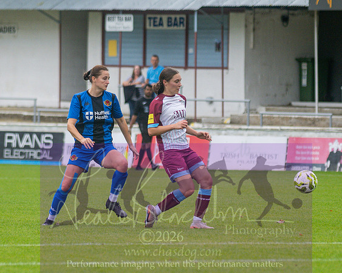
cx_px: 100
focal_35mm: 437
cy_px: 193
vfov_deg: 3.5
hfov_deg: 4.4
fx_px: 4420
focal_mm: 155
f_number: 4
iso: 320
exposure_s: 1/1250
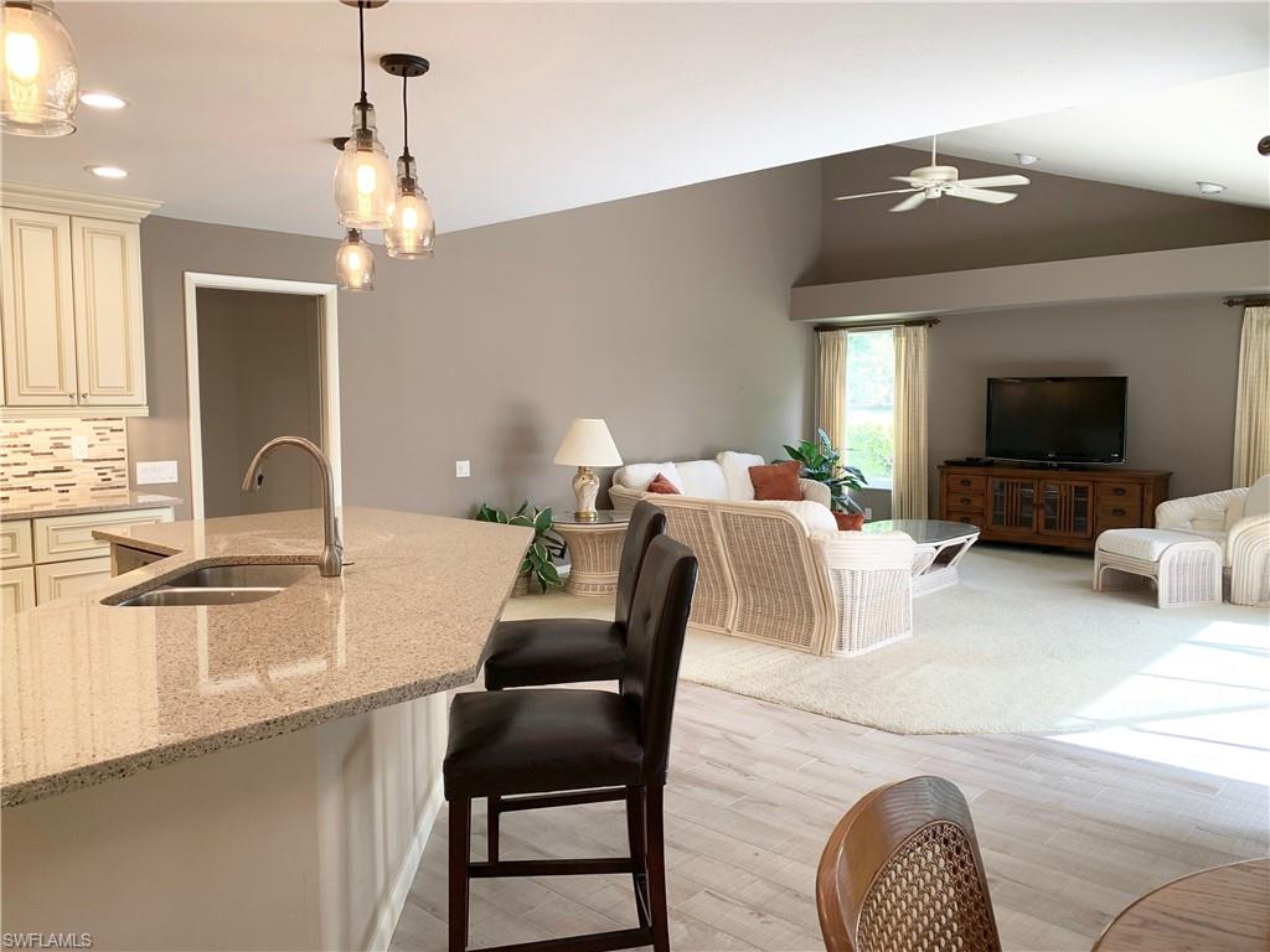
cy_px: 476
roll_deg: +1.1
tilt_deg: -4.1
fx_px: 954
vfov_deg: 53.1
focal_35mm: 26
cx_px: 635
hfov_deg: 67.3
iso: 50
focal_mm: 4.25
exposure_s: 1/60
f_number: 1.8
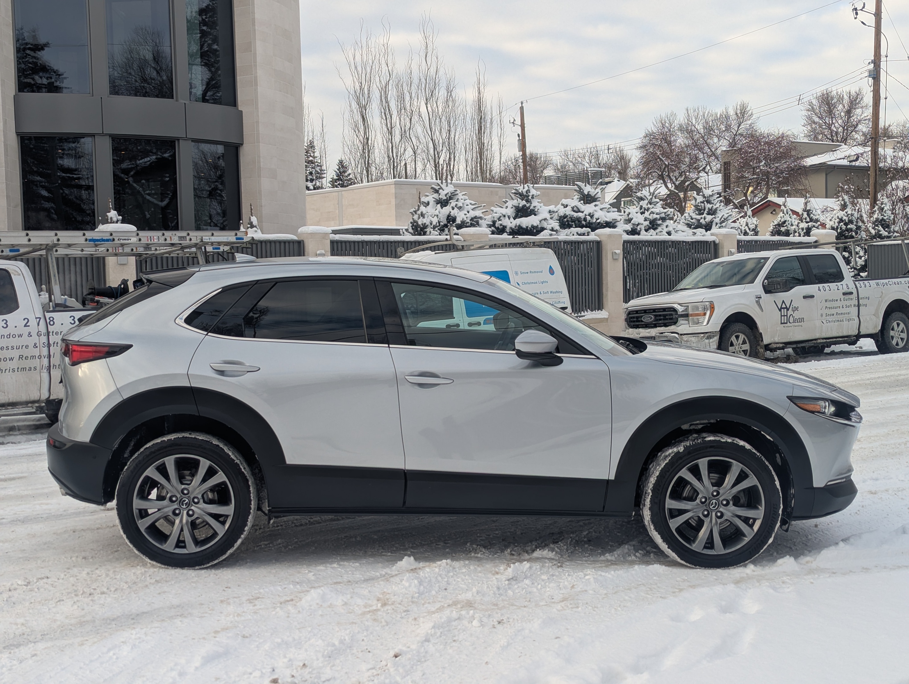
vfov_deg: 30.3
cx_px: 454
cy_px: 342
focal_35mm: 48
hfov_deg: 39.6
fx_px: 1262
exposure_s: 1/371
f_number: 1.85
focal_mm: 6.81
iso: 42
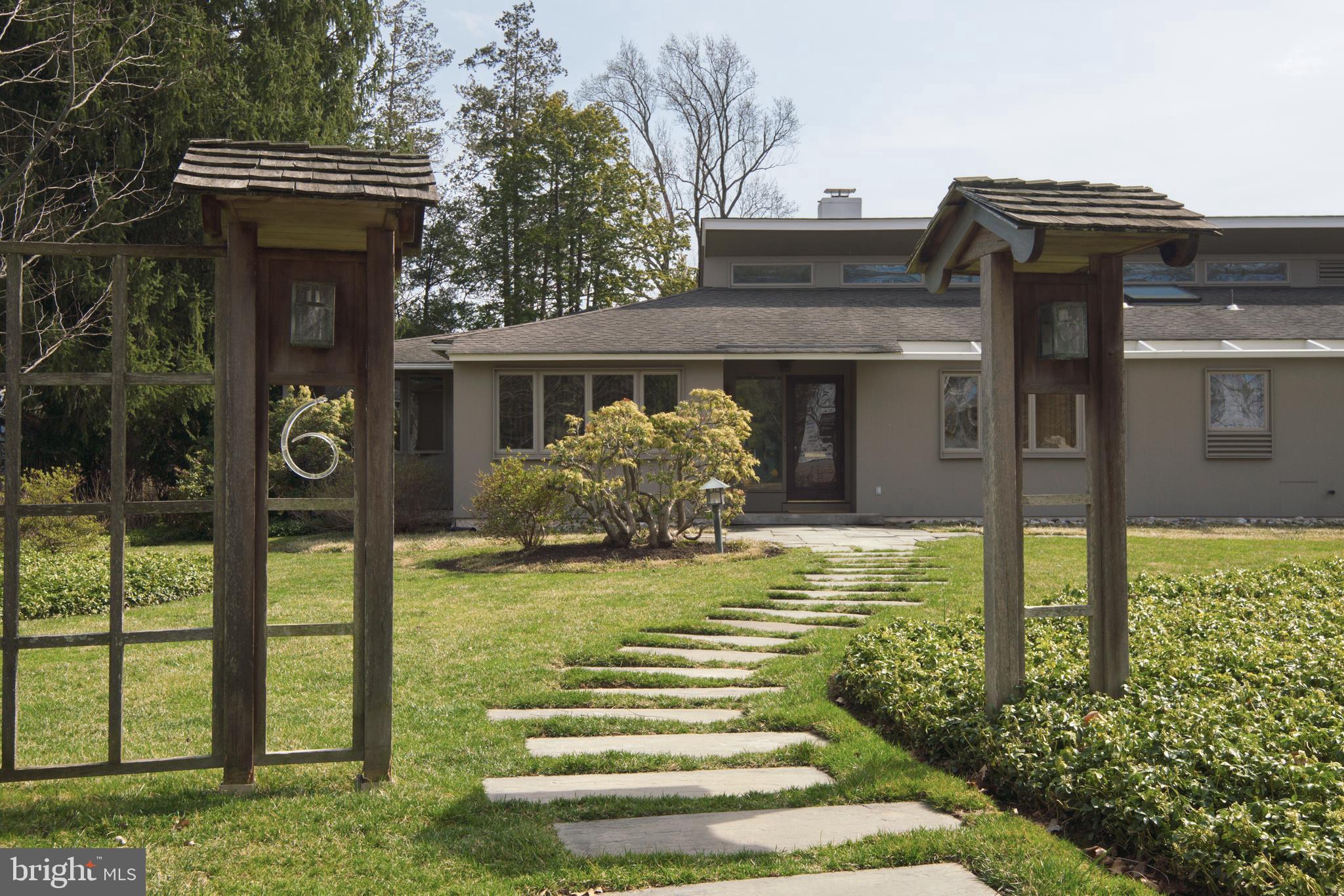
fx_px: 1344
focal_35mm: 36
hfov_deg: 53.1
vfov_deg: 36.9
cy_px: 448
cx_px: 672
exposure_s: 1/250
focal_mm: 24
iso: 50
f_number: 9
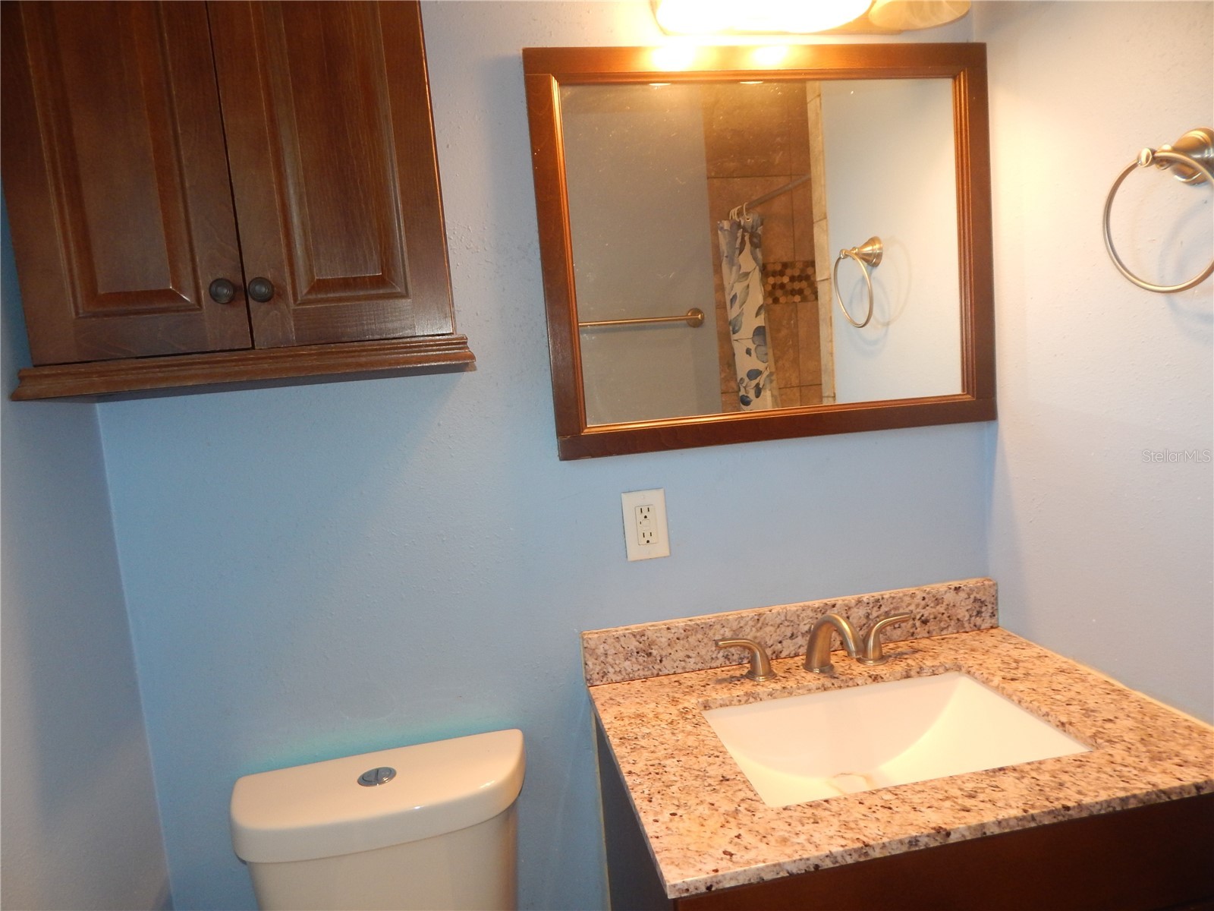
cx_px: 607
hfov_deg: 76.4
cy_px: 456
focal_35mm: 22
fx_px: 772
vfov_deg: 61.1
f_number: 3
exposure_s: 1/30
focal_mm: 4
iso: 200
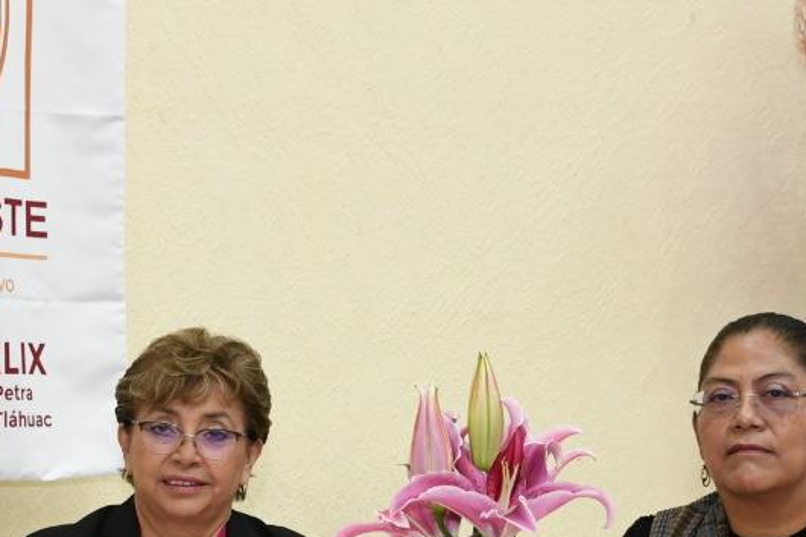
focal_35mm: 110
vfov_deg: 12.3
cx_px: 415
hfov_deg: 18.6
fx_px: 2462
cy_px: 500
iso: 1000
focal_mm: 24
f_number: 3.8
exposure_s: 1/100
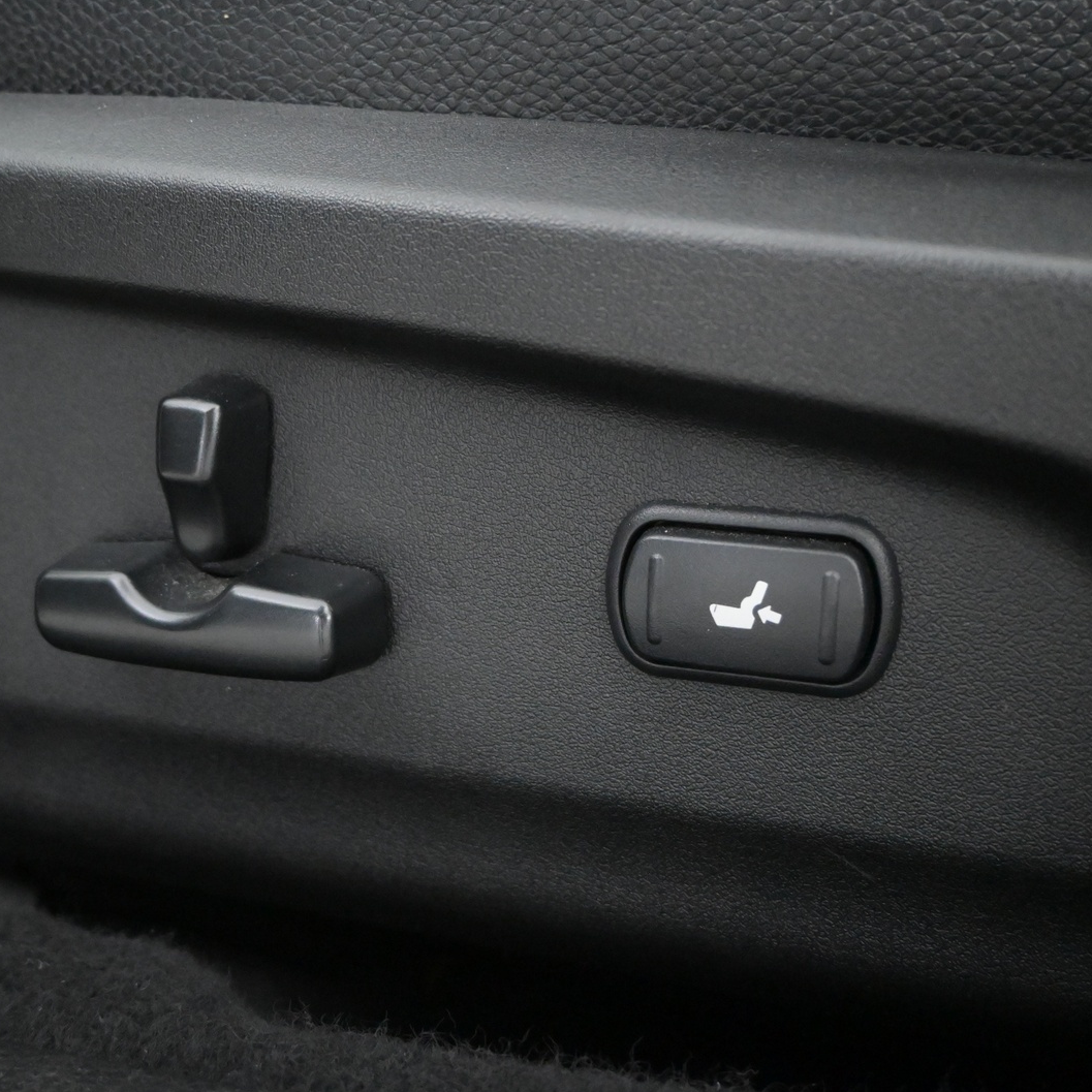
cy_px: 554
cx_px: 429
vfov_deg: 39.2
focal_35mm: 43
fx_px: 1535
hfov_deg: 39.0
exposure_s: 1/40
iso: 7200
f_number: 4
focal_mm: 22
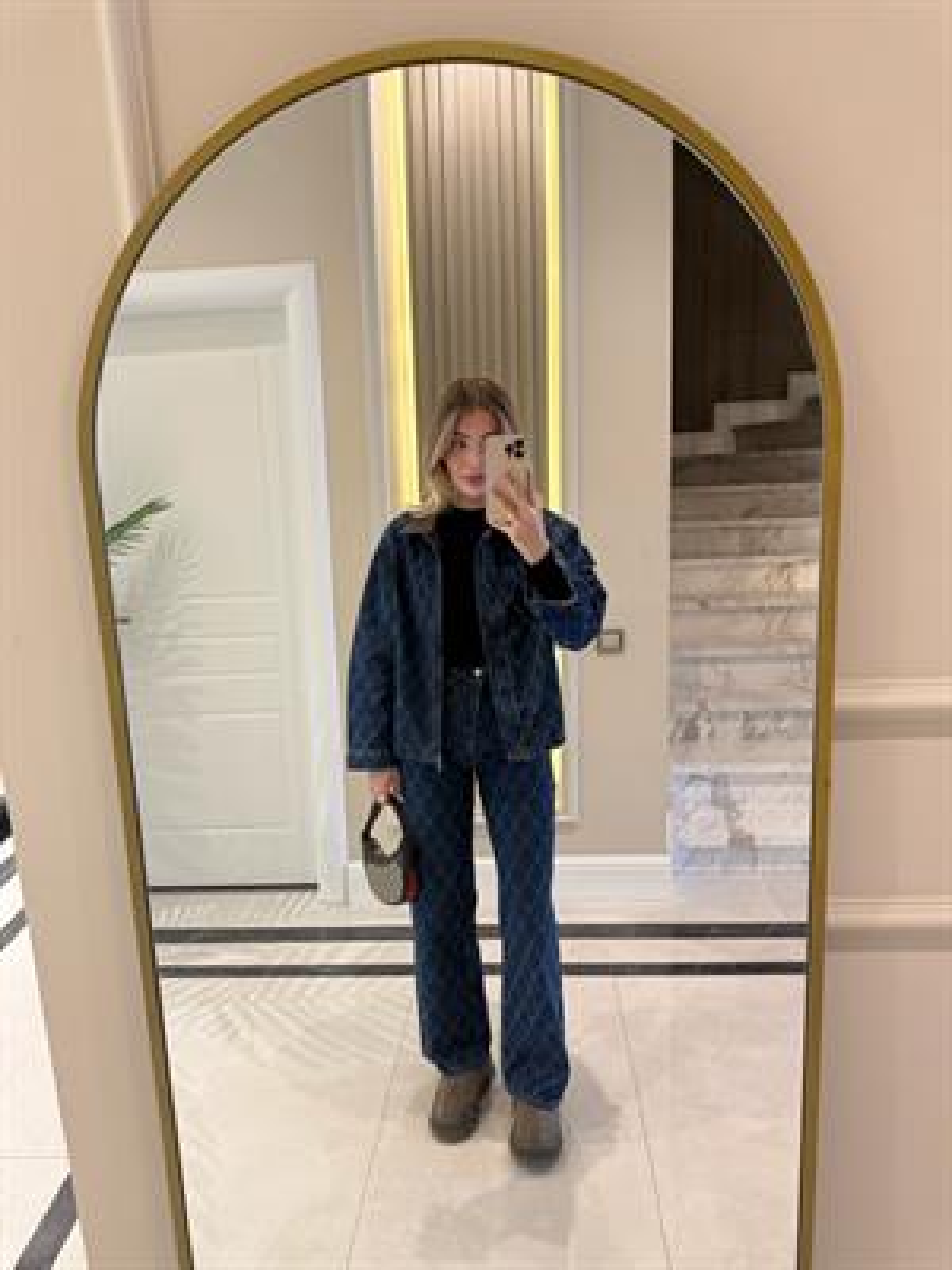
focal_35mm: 24
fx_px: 880
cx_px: 476
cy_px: 635
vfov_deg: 71.6
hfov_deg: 56.8
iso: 200
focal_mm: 6.76
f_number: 1.78
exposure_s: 1/82
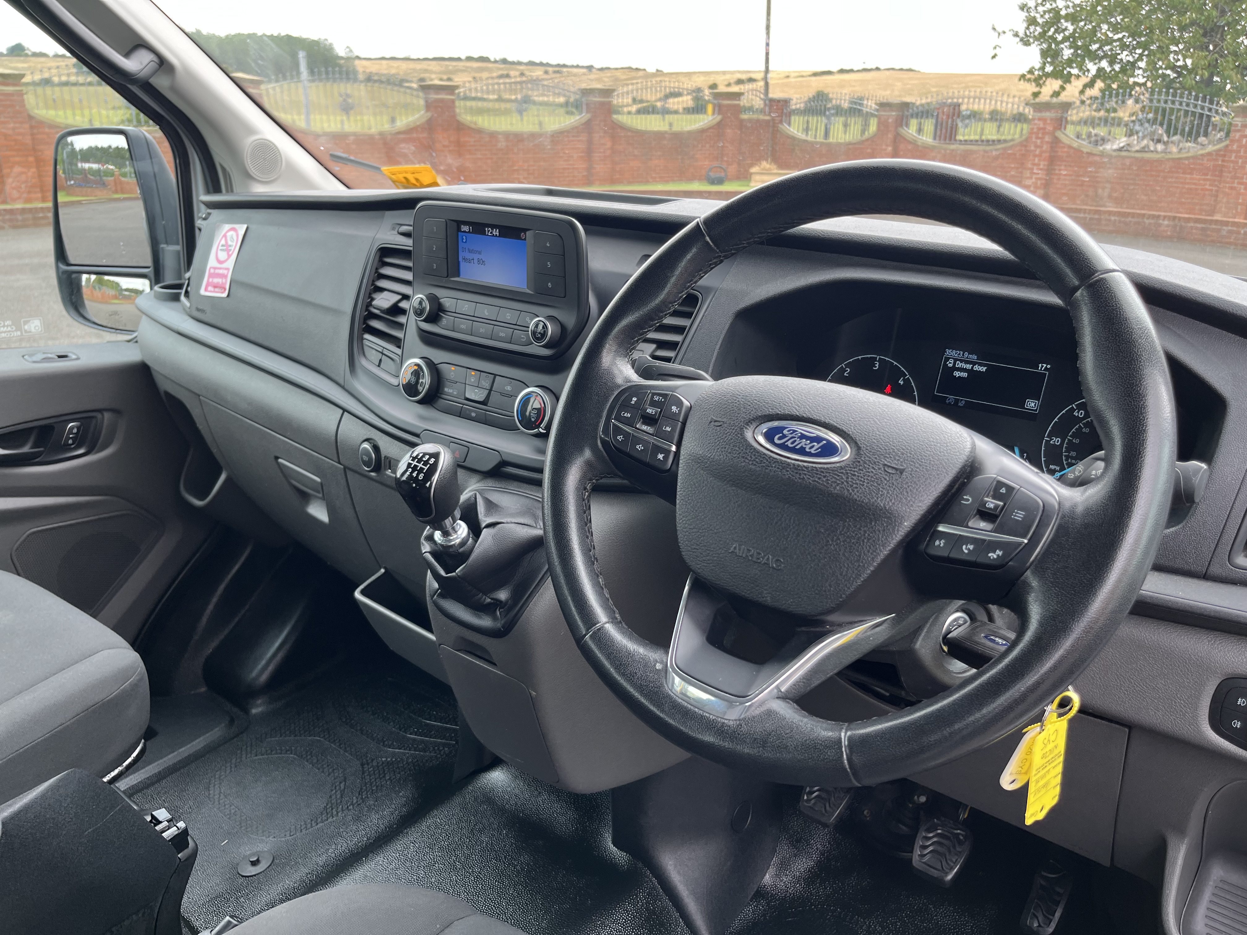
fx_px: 937
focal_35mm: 26
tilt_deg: -20.6
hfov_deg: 67.3
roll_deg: -1.9
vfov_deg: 53.1
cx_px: 624
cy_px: 468
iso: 40
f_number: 1.6
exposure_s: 1/153
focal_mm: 5.1
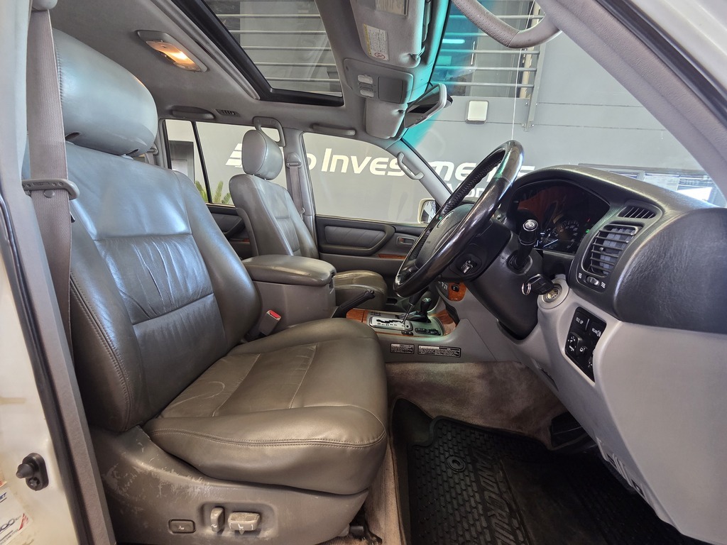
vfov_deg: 89.9
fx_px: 273
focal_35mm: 13
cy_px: 272
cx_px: 364
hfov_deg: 106.2
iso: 200
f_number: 2.2
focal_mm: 2.2
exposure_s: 1/50
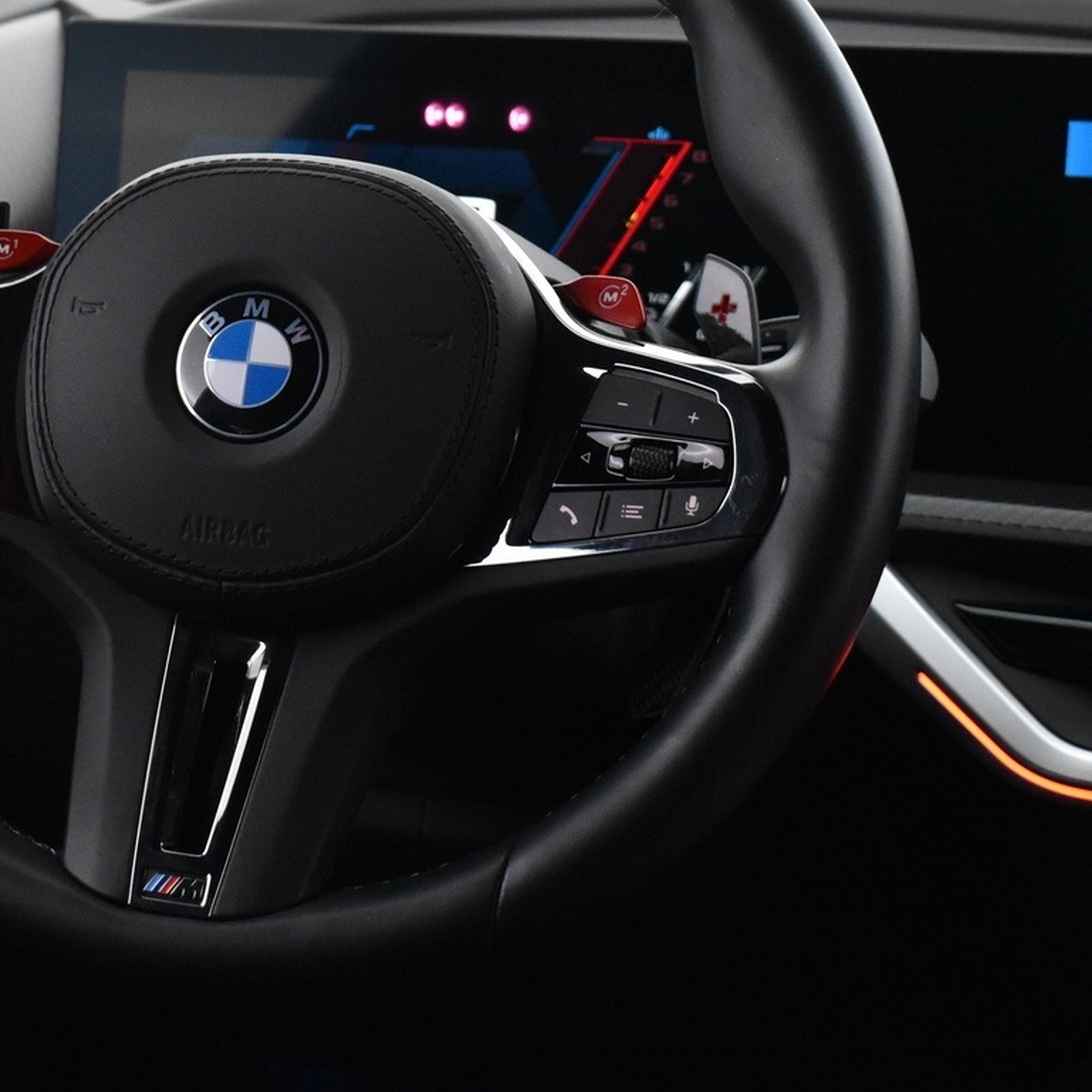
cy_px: 356
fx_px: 2780
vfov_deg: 22.1
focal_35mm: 78
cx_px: 239
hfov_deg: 22.0
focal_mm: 29
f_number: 4.2
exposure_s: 1/40
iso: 3200
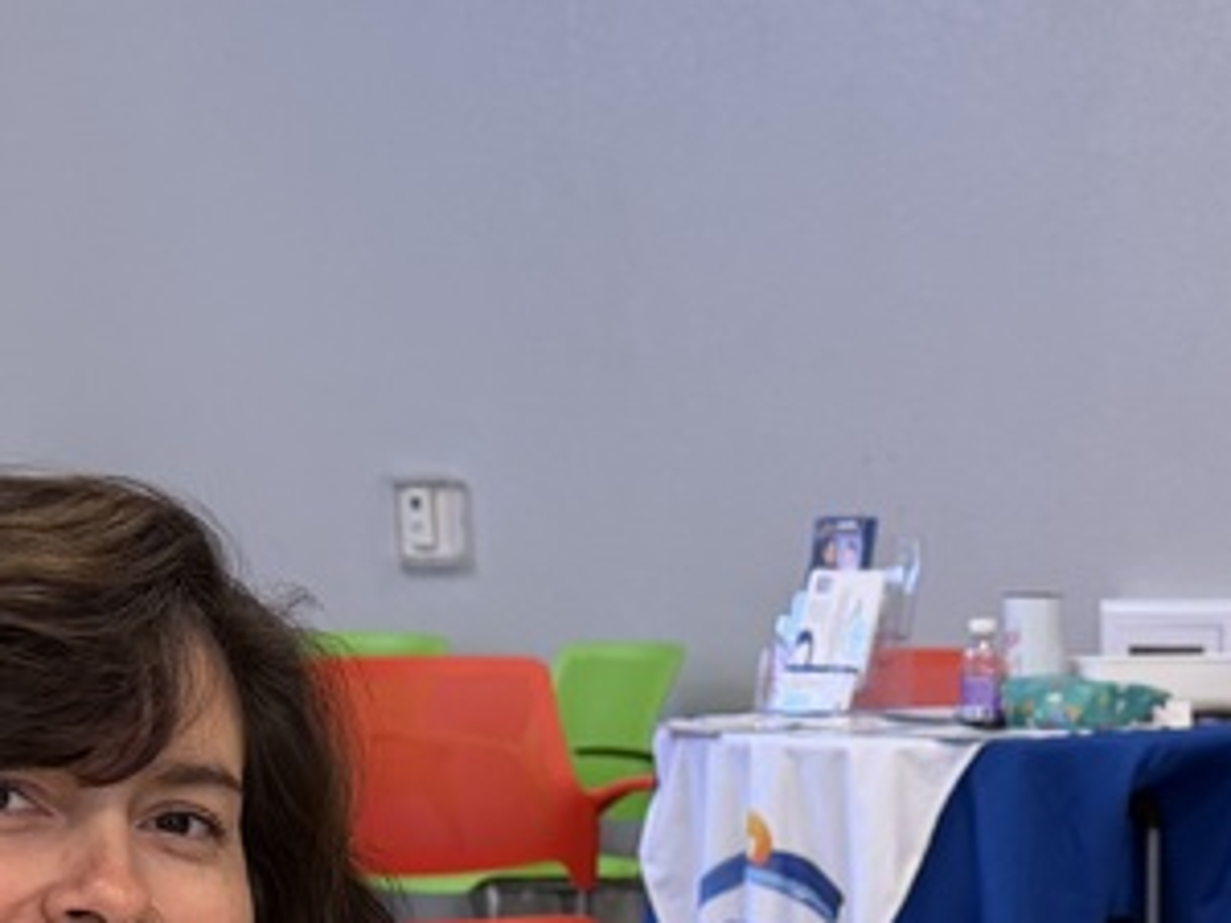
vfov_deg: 16.9
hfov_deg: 23.2
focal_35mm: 82
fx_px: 2916
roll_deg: +0.3
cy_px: 1222
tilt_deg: -12.8
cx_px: 1116
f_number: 1.78
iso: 160
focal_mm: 6.76
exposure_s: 1/60
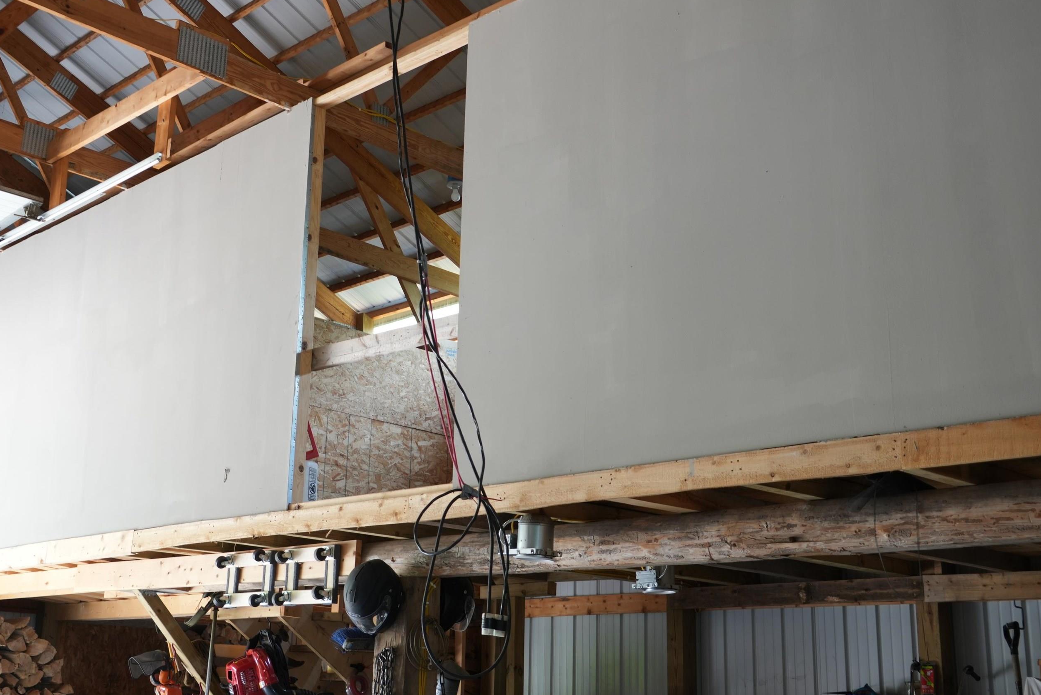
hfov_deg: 44.4
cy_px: 314
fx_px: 1272
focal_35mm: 44
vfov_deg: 30.5
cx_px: 469
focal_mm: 36
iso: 500
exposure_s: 1/60
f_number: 4
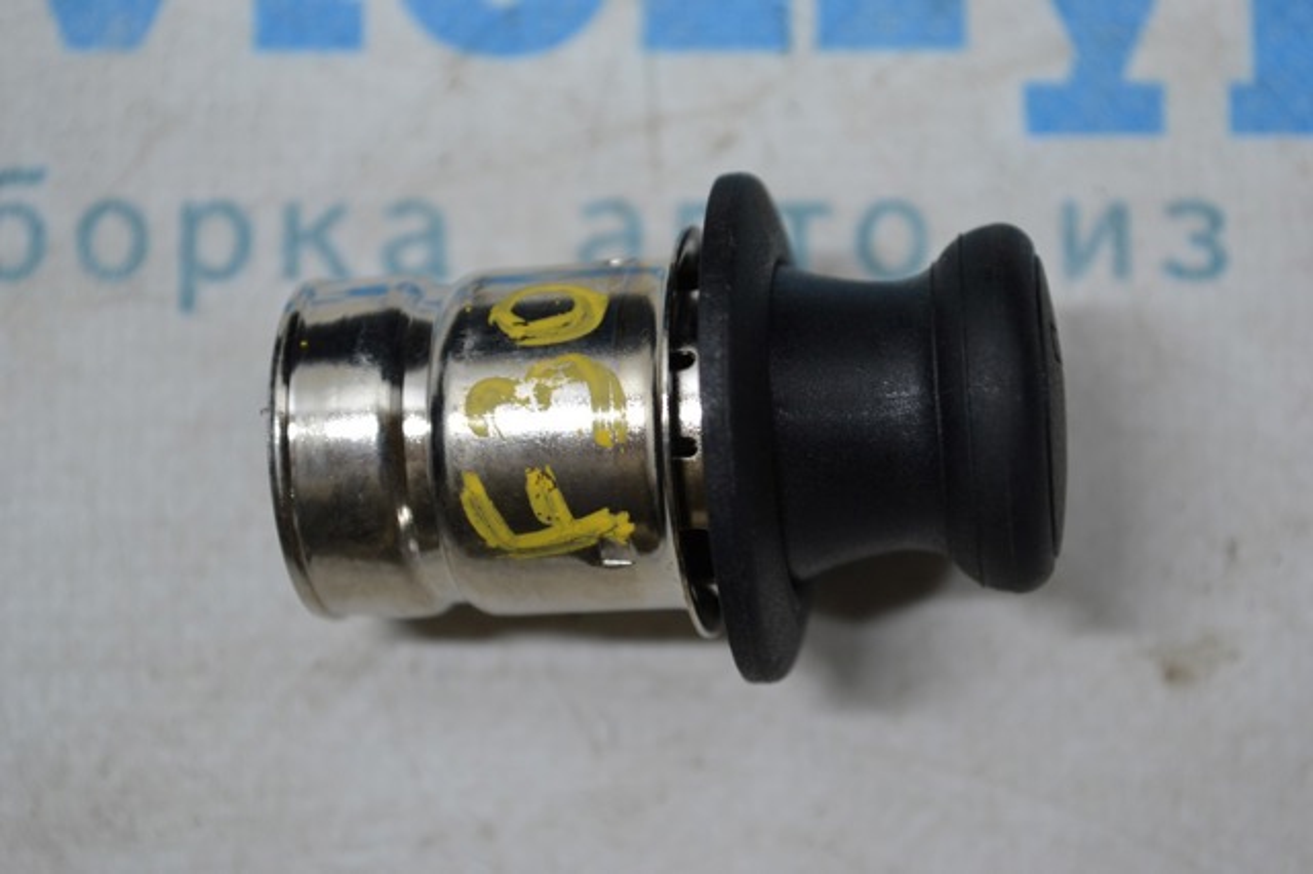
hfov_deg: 24.6
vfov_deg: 16.5
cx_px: 656
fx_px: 3007
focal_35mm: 82
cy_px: 437
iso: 560
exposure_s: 1/60
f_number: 5.6
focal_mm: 55
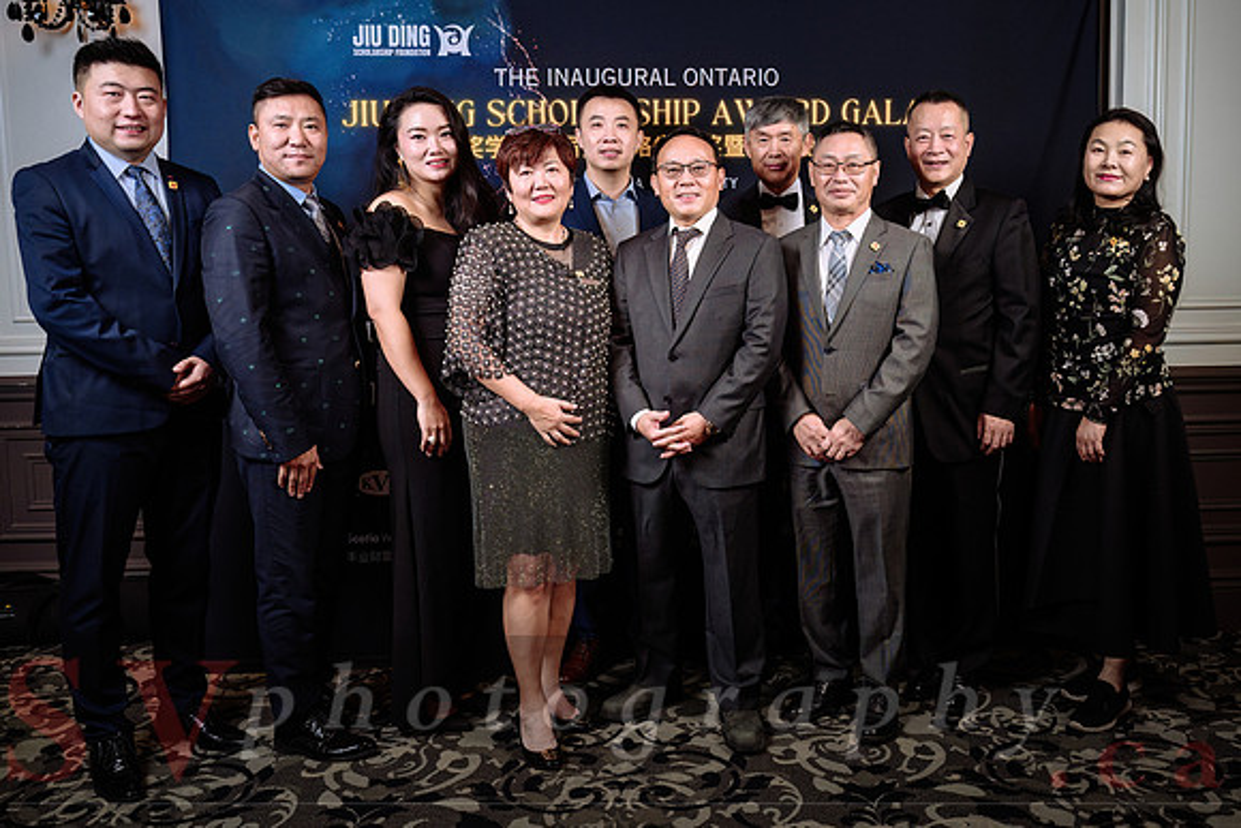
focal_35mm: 32
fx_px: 1120
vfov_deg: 40.5
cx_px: 731
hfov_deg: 57.6
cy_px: 371
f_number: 5
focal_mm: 27
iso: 500
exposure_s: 1/160
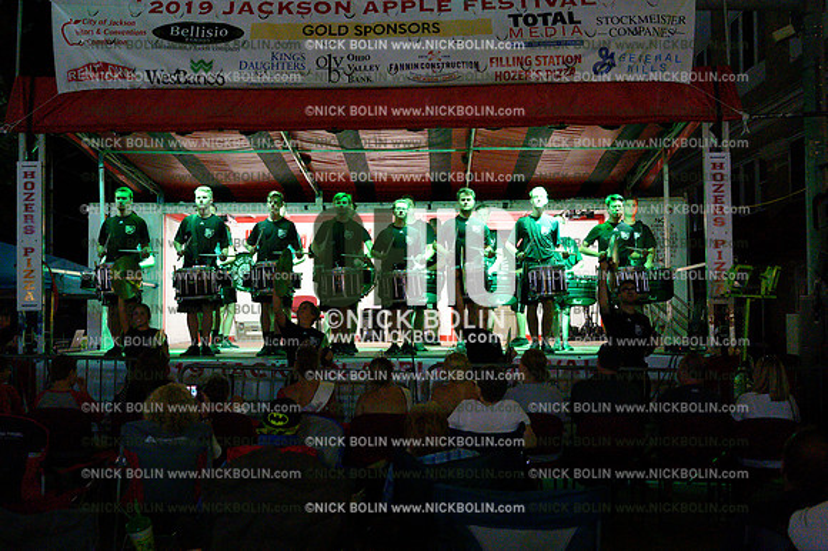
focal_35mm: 39
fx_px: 896
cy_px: 276
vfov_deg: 34.2
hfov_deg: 49.6
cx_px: 414
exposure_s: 1/1000
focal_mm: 39
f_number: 4
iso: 32000
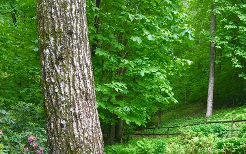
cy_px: 179
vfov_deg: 25.5
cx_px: 133
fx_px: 308
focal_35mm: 46
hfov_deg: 43.5
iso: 80
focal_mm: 4.15
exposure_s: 1/30
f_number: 2.2
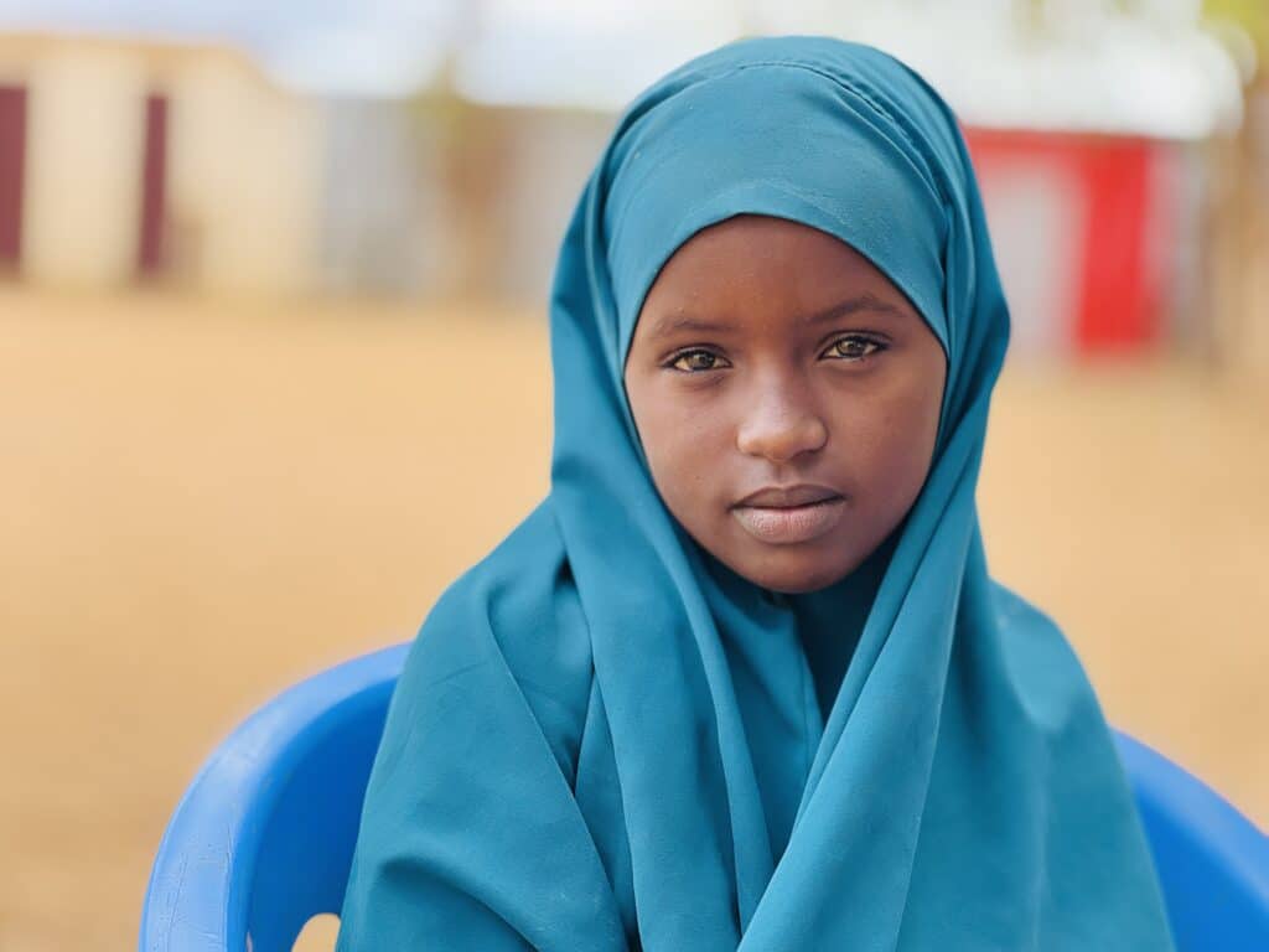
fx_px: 2823
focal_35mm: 77
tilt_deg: -3.3
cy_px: 476
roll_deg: -3.7
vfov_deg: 19.1
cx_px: 634
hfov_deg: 25.3
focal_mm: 9
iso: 50
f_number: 2.8
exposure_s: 1/121
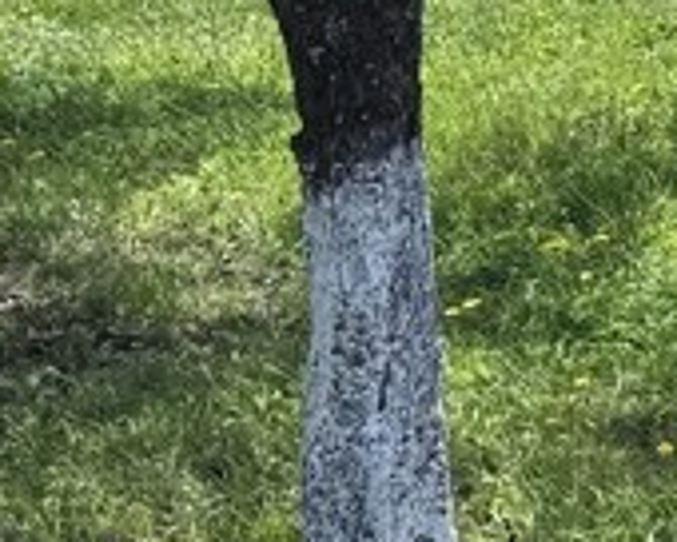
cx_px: 1426
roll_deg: +1.0
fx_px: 2825
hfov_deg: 11.9
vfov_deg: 10.8
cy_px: -108
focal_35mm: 141
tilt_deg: -13.8
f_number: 1.78
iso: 80
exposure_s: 1/1980
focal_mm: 6.76
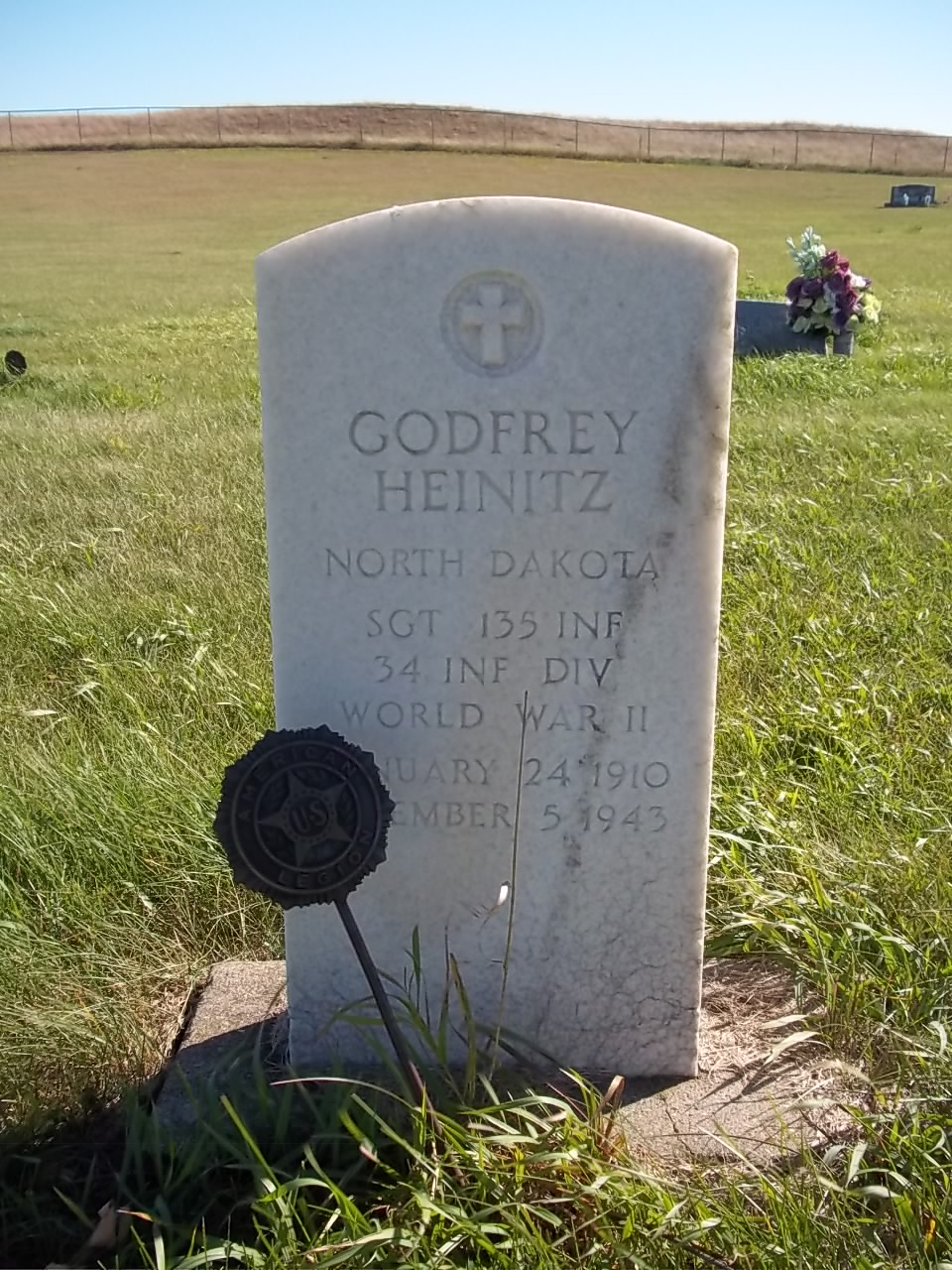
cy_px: 635
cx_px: 476
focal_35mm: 36
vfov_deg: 51.4
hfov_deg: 39.7
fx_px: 1320
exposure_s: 1/160
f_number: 8
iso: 80
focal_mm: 6.5
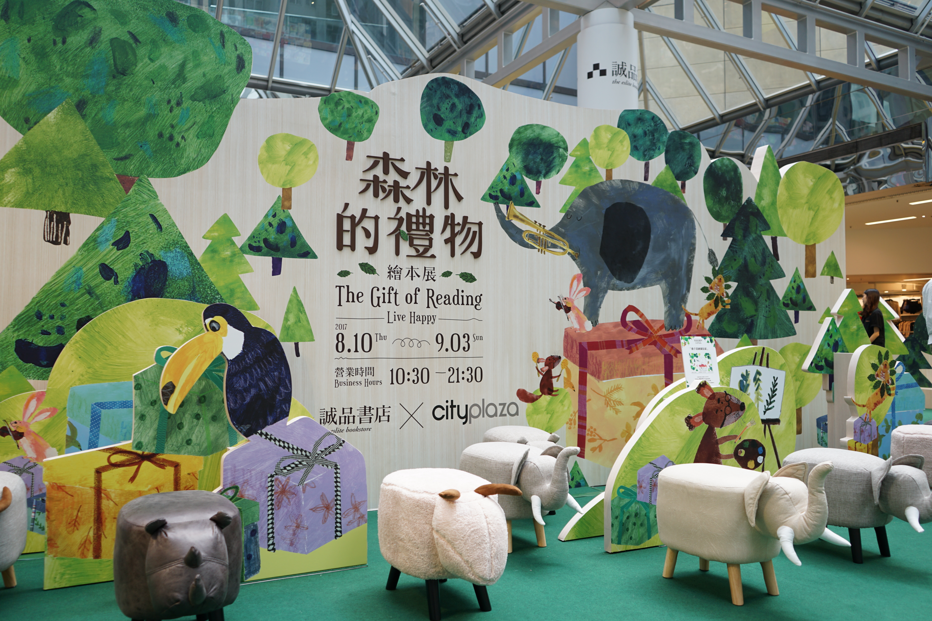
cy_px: 310
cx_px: 466
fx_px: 751
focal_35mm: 29
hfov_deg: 63.7
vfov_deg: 45.0
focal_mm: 29
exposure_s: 1/60
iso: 160
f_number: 3.5
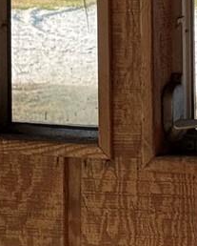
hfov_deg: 5.3
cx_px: 354
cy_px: -227
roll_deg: +1.8
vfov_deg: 6.5
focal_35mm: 290
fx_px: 2110
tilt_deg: +0.3
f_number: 1.78
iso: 64
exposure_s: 1/1795
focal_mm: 6.76
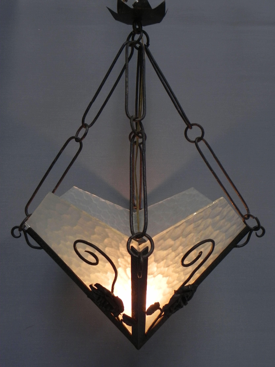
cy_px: 184
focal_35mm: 37
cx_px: 138
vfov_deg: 50.1
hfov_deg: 38.7
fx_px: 392
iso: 207
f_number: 3.2
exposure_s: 1/30
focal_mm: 6.6
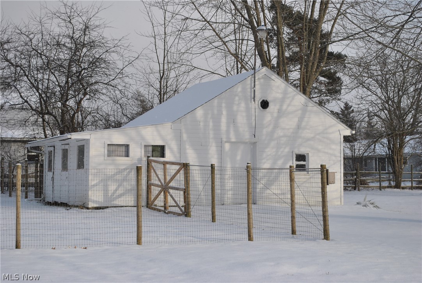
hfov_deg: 25.9
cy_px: 142
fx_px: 916
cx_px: 211
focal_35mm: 78
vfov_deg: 17.6
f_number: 8
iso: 100
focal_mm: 52
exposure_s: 1/250
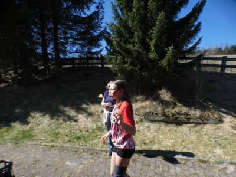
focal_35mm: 20
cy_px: 88
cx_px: 118
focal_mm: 3.6
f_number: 2.8
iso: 80
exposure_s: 1/1000
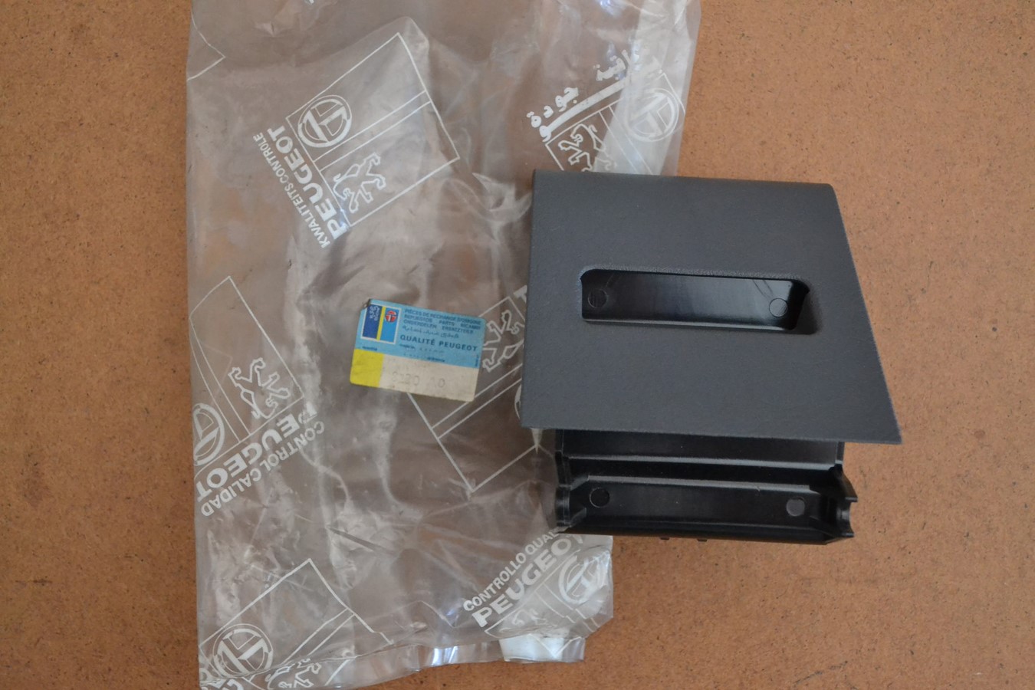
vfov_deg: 26.5
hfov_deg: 38.9
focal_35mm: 51
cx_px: 518
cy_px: 345
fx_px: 1466
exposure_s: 1/50
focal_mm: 34
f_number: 5
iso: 3200
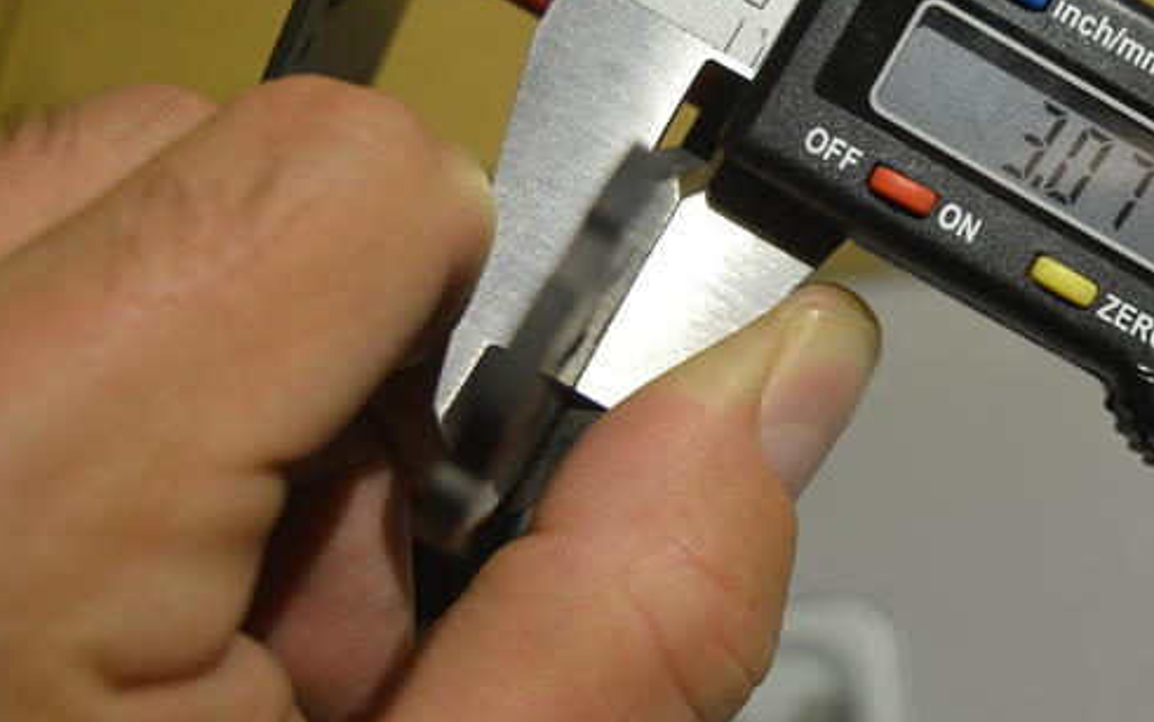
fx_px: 2643
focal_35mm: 84
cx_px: 1091
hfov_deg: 23.8
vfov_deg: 15.5
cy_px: 267
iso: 400
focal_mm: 27
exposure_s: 1/100
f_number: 4.5
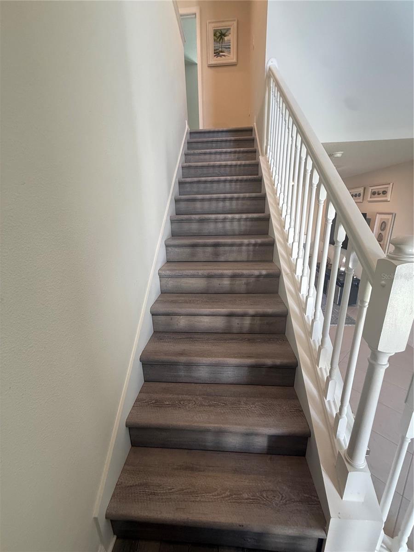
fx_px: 223
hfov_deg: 85.7
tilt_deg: -16.8
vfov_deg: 102.1
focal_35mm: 14
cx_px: 207
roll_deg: +1.3
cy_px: 276
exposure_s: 1/60
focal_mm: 2.22
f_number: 2.2
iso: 200
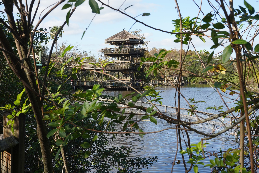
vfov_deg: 28.7
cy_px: 86
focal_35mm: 47
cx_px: 130
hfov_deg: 41.9
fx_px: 338
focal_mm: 47
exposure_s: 1/100
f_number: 20
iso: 400
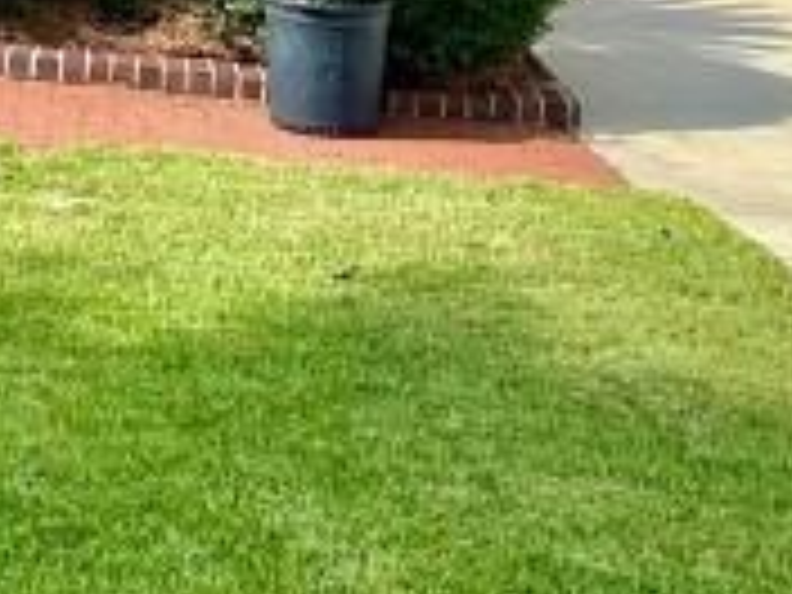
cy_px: -963
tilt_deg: +4.8
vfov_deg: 9.2
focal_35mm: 140
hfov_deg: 13.8
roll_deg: -1.3
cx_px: -54
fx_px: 3203
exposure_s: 1/2410
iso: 80
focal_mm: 6.86
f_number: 1.78
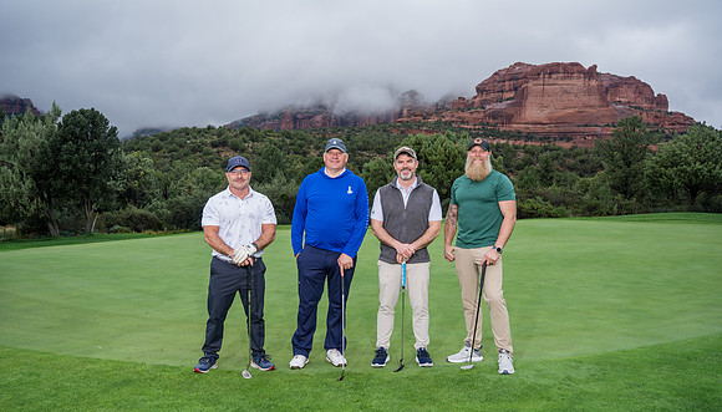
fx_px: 510
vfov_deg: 43.9
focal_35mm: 27
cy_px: 232
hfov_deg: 70.6
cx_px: 360
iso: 320
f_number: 5
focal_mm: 25.1
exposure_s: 1/400
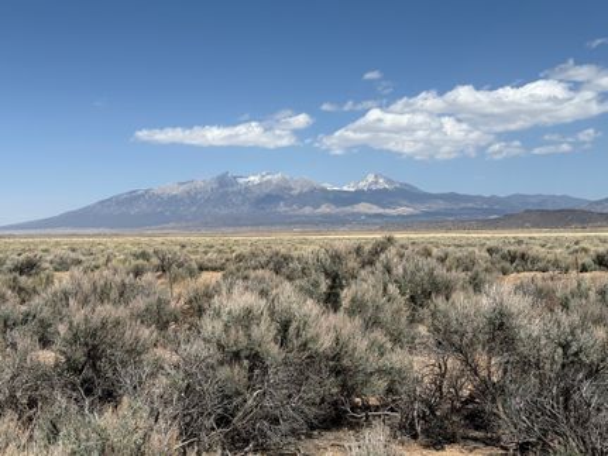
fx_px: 843
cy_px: 228
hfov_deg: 39.7
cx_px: 304
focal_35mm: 48
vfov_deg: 30.3
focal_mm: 6.76
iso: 80
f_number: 1.78
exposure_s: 1/7143
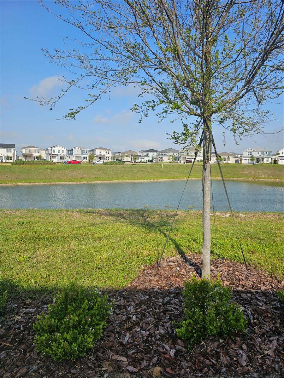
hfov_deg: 58.9
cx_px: 142
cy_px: 189
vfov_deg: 73.9
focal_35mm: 23
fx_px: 252
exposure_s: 1/887
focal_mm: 6.3
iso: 10
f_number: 1.7
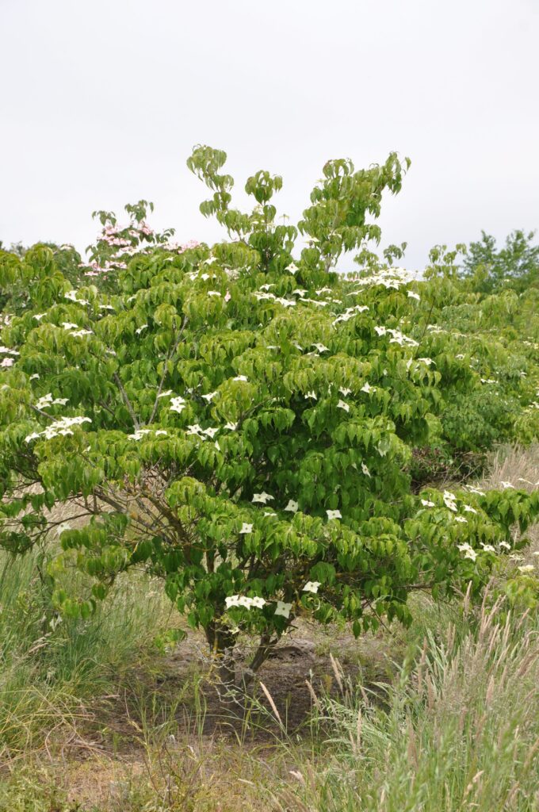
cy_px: 406
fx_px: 1689
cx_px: 270
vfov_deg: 27.0
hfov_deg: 18.1
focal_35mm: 75
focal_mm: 50
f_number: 11
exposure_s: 1/200
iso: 200
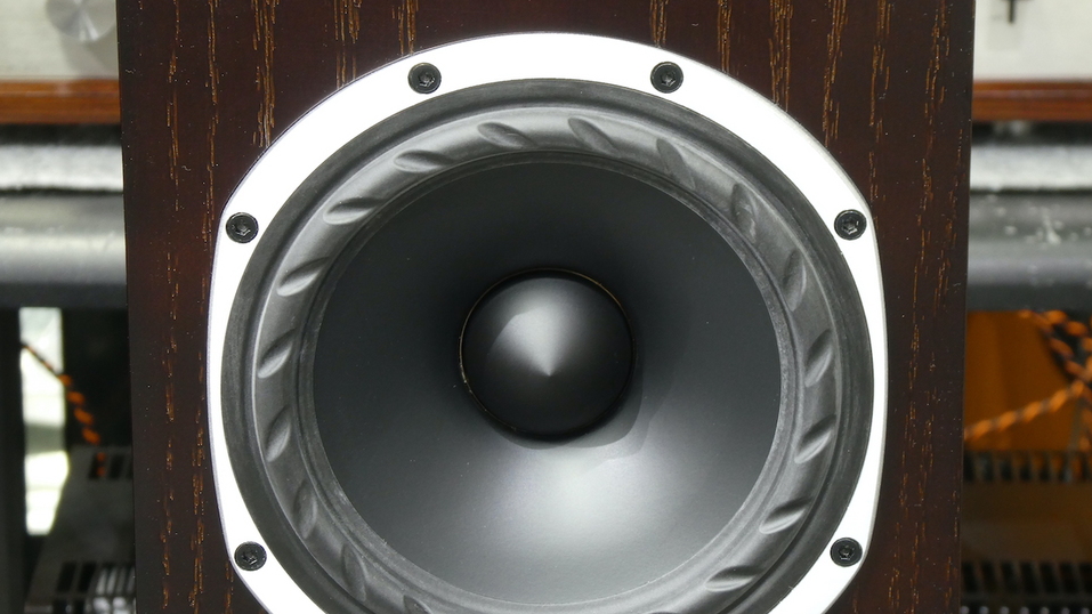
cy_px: 365
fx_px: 4777
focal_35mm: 165
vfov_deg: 7.4
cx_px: 545
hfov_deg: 13.0
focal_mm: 27.1
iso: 200
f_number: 5.4
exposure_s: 1
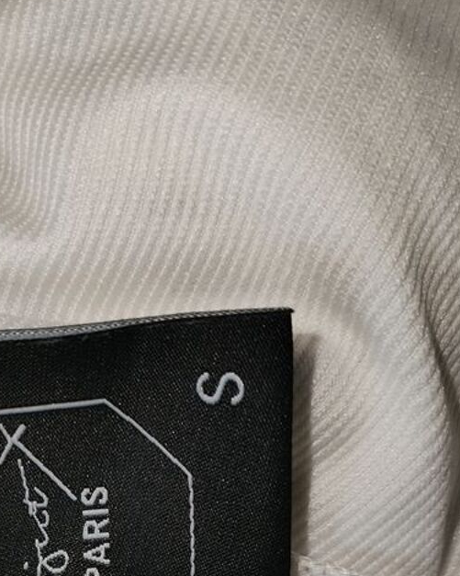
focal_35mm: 54
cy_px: 585
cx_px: 36
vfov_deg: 31.9
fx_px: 920
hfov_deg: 27.0
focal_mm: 4.75
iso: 200
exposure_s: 1/56.6
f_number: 1.8
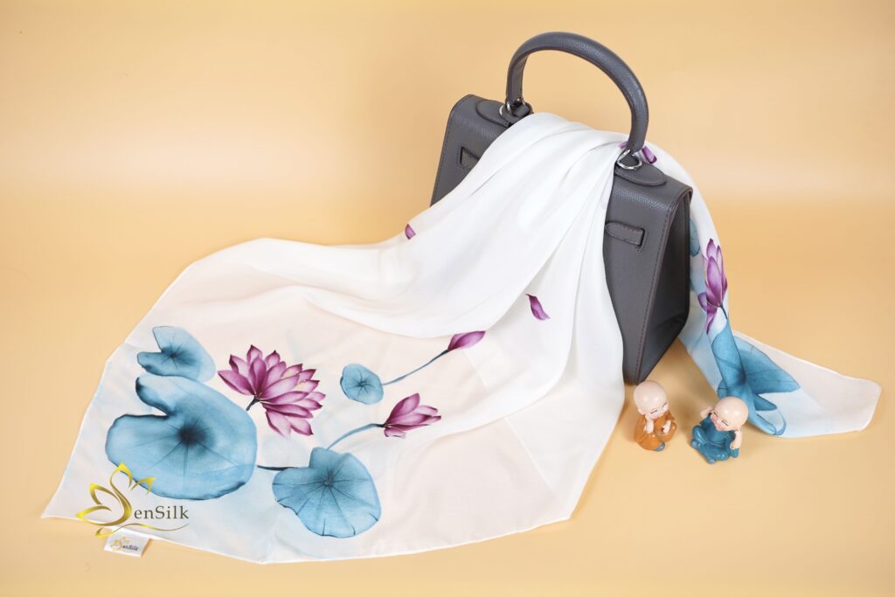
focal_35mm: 35
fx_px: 870
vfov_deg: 37.9
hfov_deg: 54.4
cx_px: 448
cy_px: 298
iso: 400
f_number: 3.5
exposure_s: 1/400
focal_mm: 35
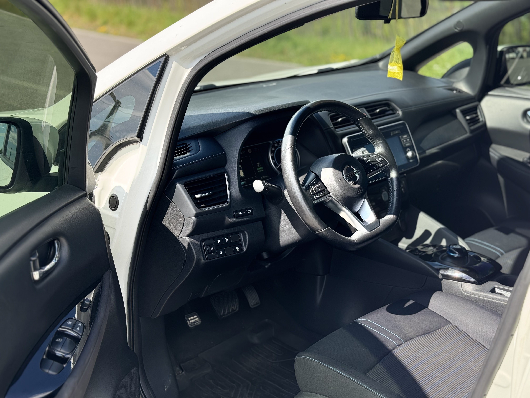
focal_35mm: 48
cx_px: 265
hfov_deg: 39.7
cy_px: 199
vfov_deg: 30.3
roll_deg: +1.3
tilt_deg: -14.5
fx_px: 735
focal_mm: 6.76
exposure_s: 1/888
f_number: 1.78
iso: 64
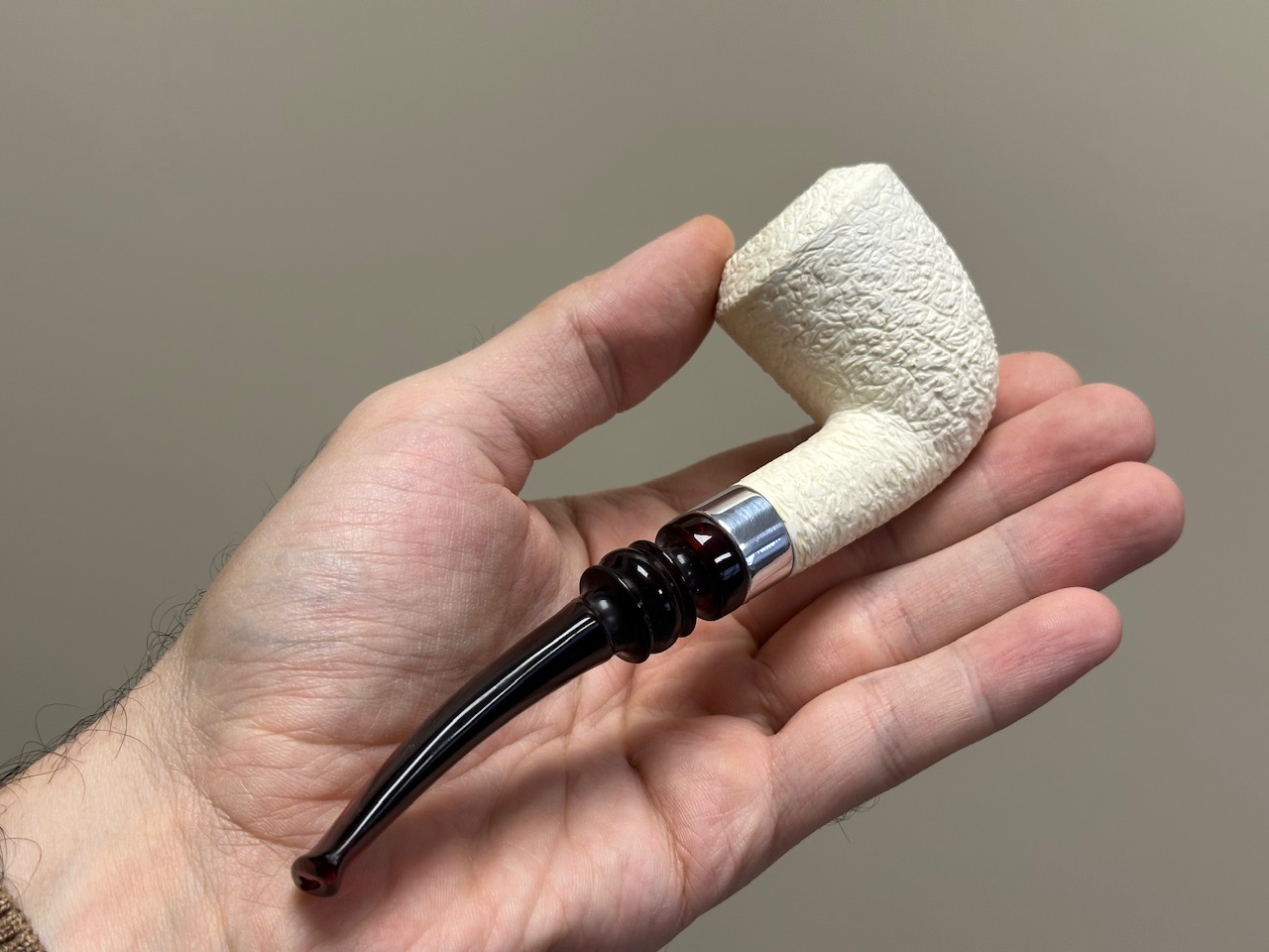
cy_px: 476
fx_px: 1760
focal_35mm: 48
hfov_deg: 39.7
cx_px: 634
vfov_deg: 30.3
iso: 64
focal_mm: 6.86
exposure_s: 1/100
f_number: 1.78
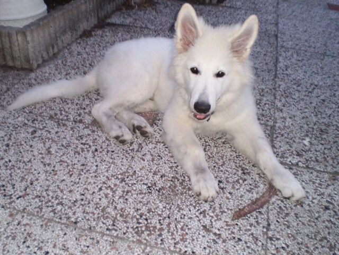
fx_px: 353
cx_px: 170
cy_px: 128
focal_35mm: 36
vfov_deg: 39.7
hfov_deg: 51.4
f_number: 3.1
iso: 125
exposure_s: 1/30
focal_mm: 6.3
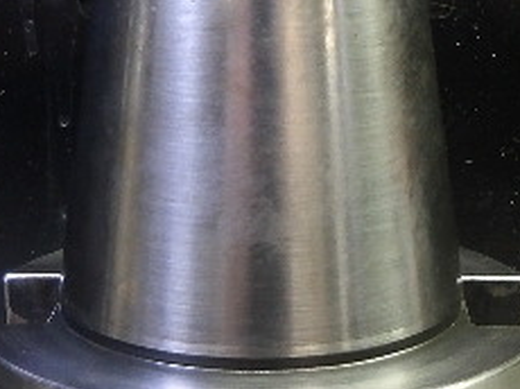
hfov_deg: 20.9
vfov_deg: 15.7
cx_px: 294
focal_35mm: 94
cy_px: 188
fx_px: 1411
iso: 426
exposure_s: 1/60
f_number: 3
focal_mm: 4.9
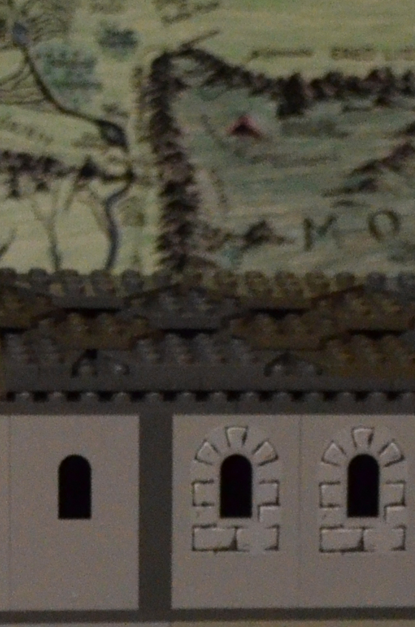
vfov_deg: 8.2
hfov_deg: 5.6
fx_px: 4256
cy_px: 1038
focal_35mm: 245
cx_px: 343
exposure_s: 1/60
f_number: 4.8
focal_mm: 32
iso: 3200
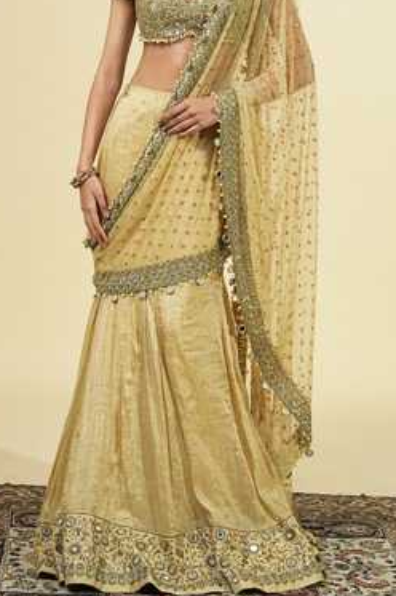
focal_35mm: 93
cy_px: 207
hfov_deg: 14.7
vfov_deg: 21.9
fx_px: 1537
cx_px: 182
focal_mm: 66
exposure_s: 1/160
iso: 500
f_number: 8
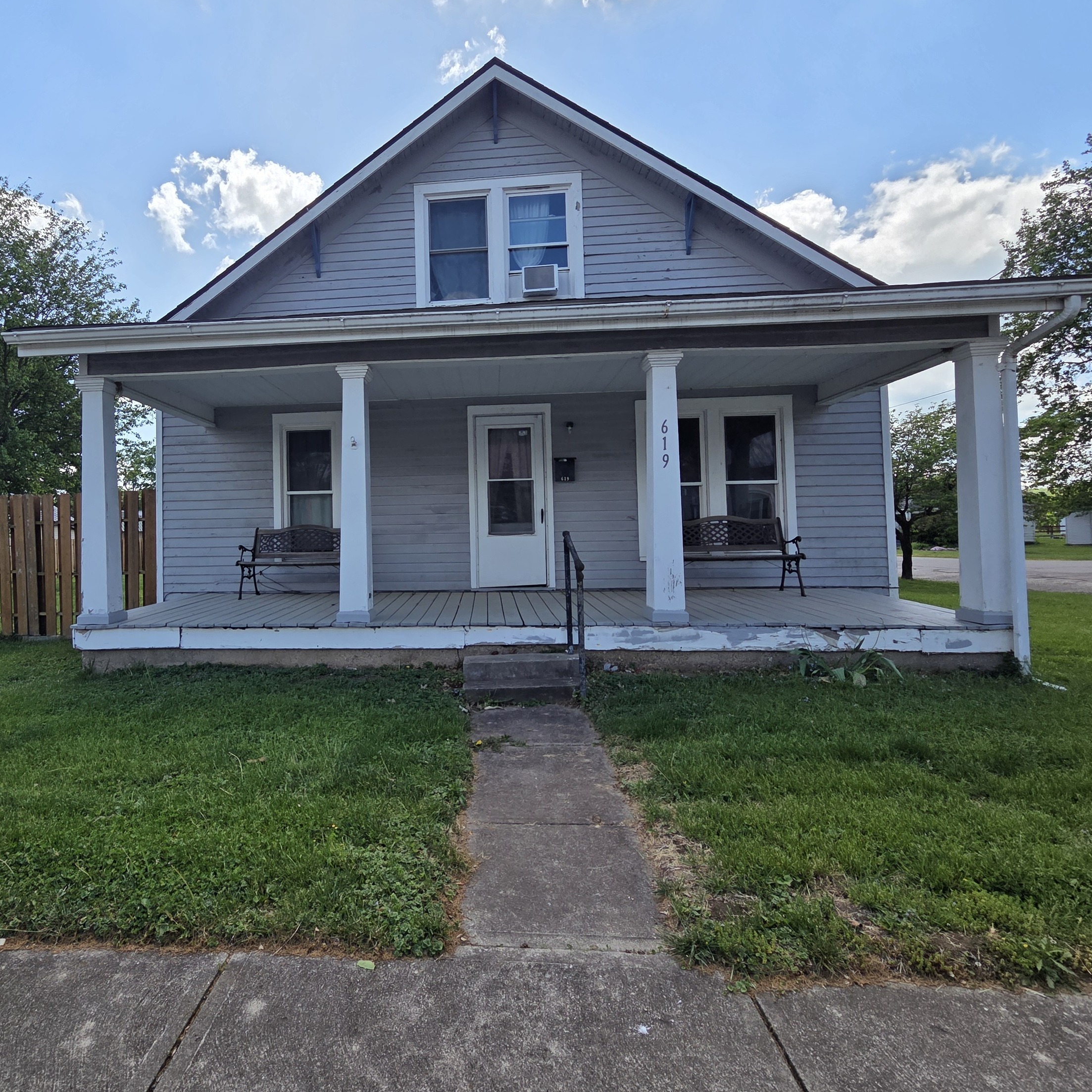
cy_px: 527
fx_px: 571
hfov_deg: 86.0
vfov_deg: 87.4
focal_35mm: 16
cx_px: 420
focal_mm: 2.2
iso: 50
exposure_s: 1/1513
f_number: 2.2
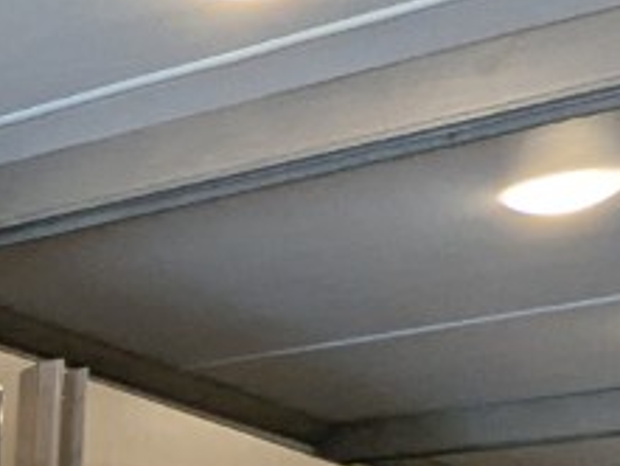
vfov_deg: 12.2
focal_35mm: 101
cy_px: 1061
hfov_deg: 15.3
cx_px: -655
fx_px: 1810
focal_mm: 2.35
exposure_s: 1/161
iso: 134
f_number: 2.2
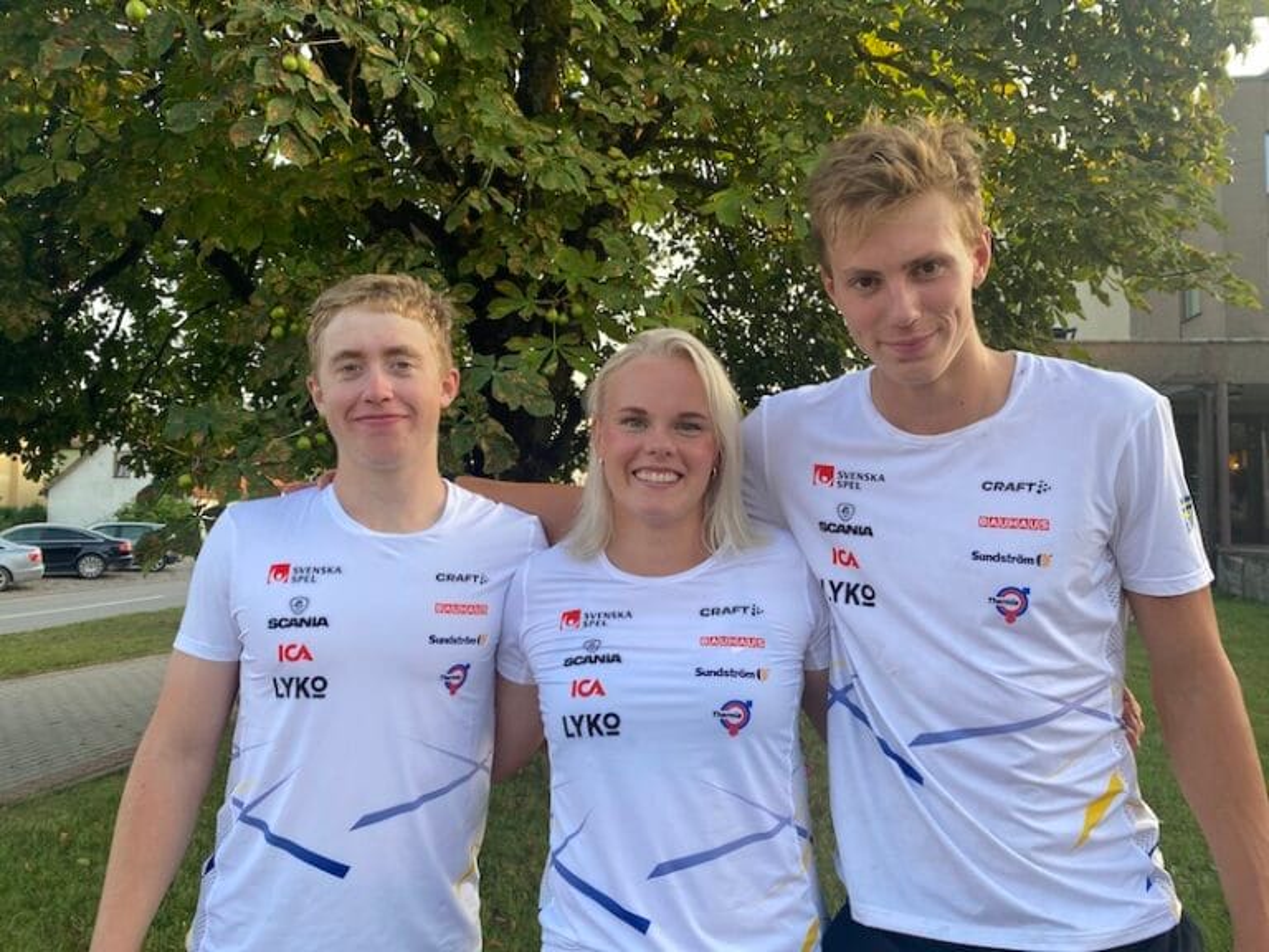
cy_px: 476
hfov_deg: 67.3
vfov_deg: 53.1
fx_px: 953
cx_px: 634
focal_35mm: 26
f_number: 1.8
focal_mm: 4.25
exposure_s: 1/171
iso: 32
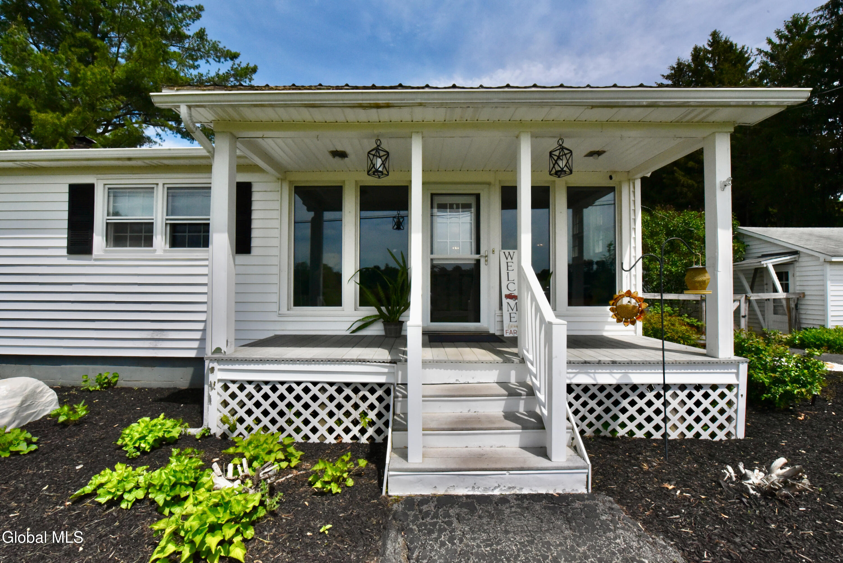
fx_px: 328
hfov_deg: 104.2
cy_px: 282
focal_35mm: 14
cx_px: 422
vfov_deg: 81.3
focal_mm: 14
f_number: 20
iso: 4000
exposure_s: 1/4000
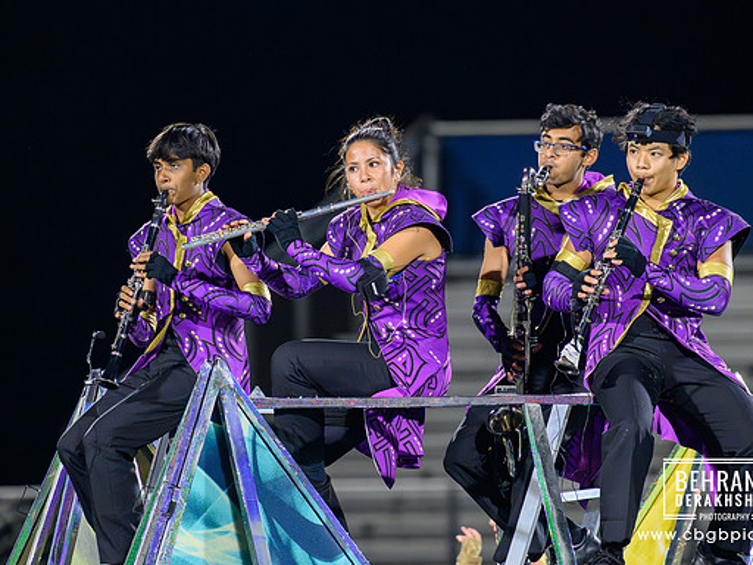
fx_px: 11050
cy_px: 272
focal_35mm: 508
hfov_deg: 3.9
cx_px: 418
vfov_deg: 2.9
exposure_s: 1/500
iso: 12800
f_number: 5.6
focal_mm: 450
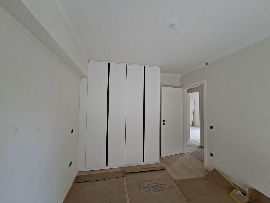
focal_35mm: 13
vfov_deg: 89.9
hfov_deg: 106.2
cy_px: 102
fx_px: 101
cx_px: 135
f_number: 2.2
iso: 40
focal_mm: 1.74
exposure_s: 1/40
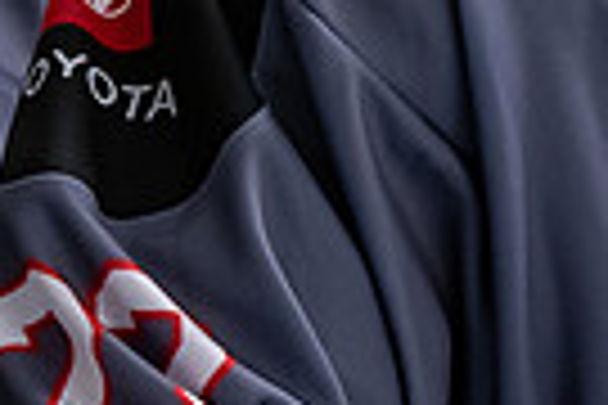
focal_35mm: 747
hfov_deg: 2.8
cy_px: -281
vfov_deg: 1.8
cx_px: 653
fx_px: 12615
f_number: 3.2
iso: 2000
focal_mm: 116
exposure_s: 1/800
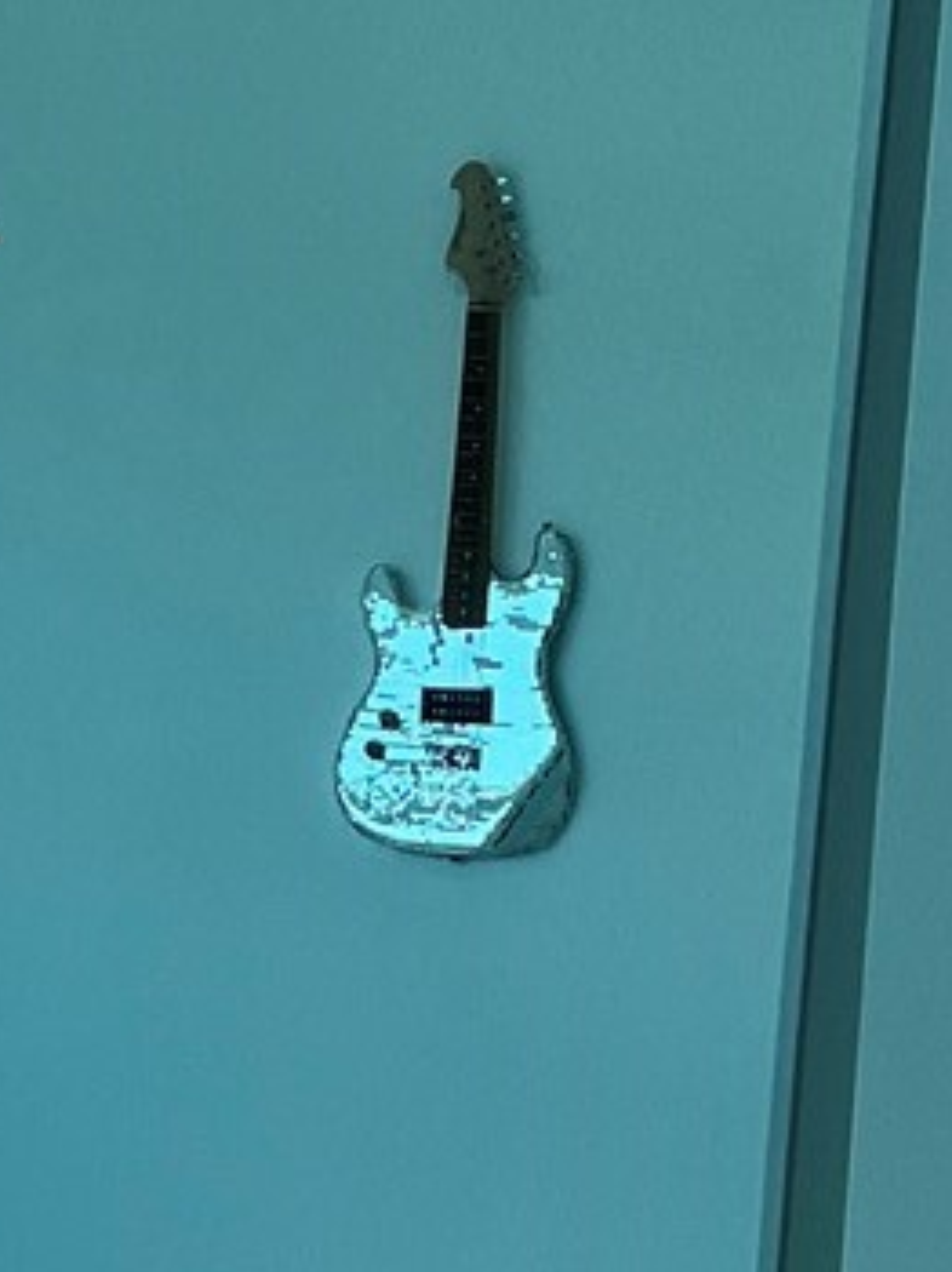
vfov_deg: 16.5
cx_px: -956
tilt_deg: -10.0
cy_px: 810
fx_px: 4369
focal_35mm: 119
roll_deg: -0.5
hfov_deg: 11.2
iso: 50
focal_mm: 5.1
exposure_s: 1/967
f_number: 1.6
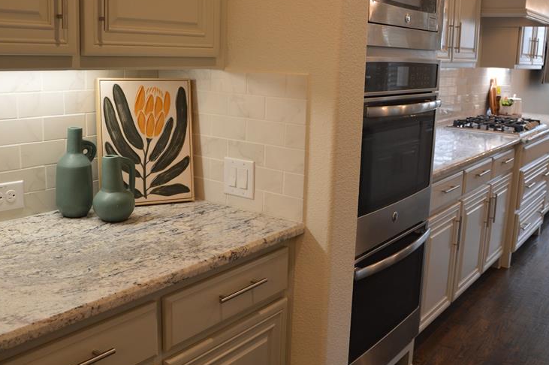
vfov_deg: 37.0
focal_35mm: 36
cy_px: 148
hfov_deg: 53.6
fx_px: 544
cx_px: 279
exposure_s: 1/60
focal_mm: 17
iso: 400
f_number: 4
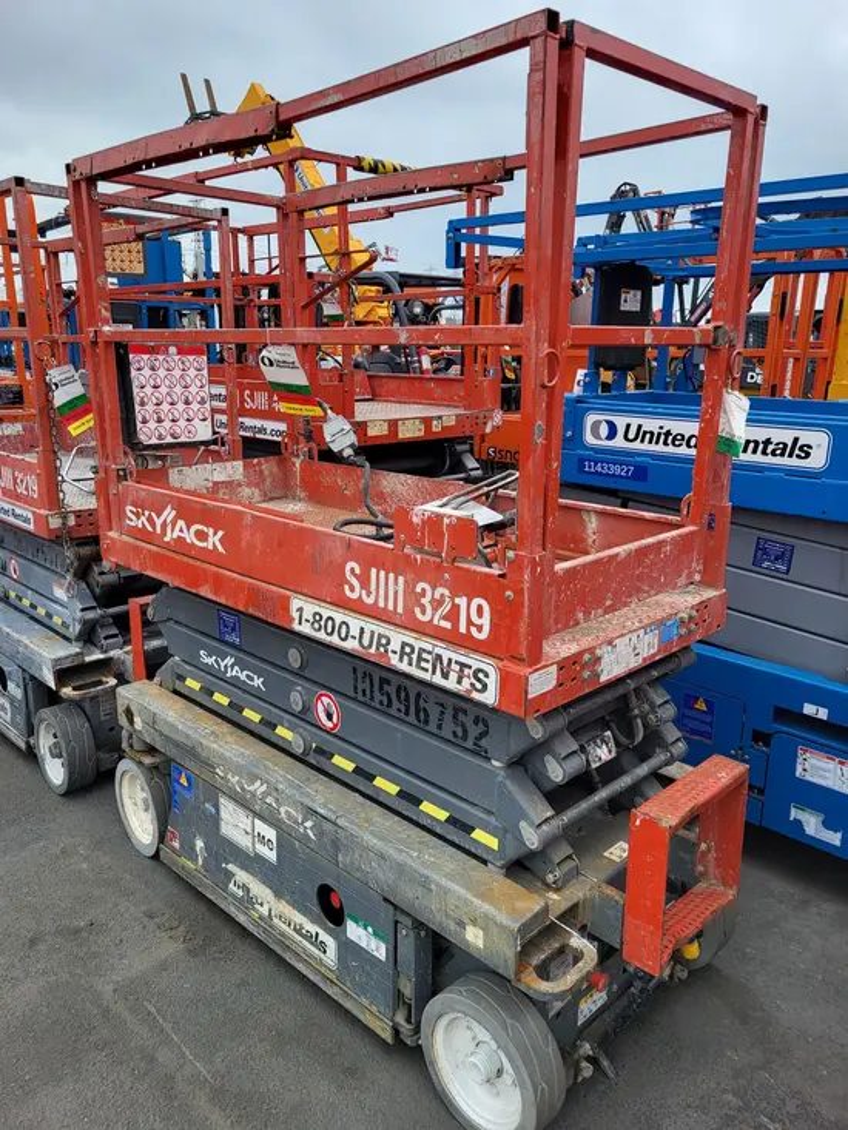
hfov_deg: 53.1
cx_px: 424
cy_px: 565
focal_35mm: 26
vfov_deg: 67.3
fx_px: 849
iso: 40
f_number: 1.8
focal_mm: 5.4
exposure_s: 1/1380
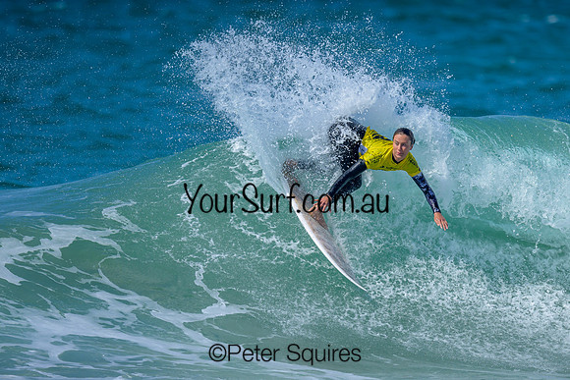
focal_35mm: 1099
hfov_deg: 1.9
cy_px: 220
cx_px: 323
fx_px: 17405
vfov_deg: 1.3
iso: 250
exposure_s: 1/2000
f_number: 6.3
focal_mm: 800
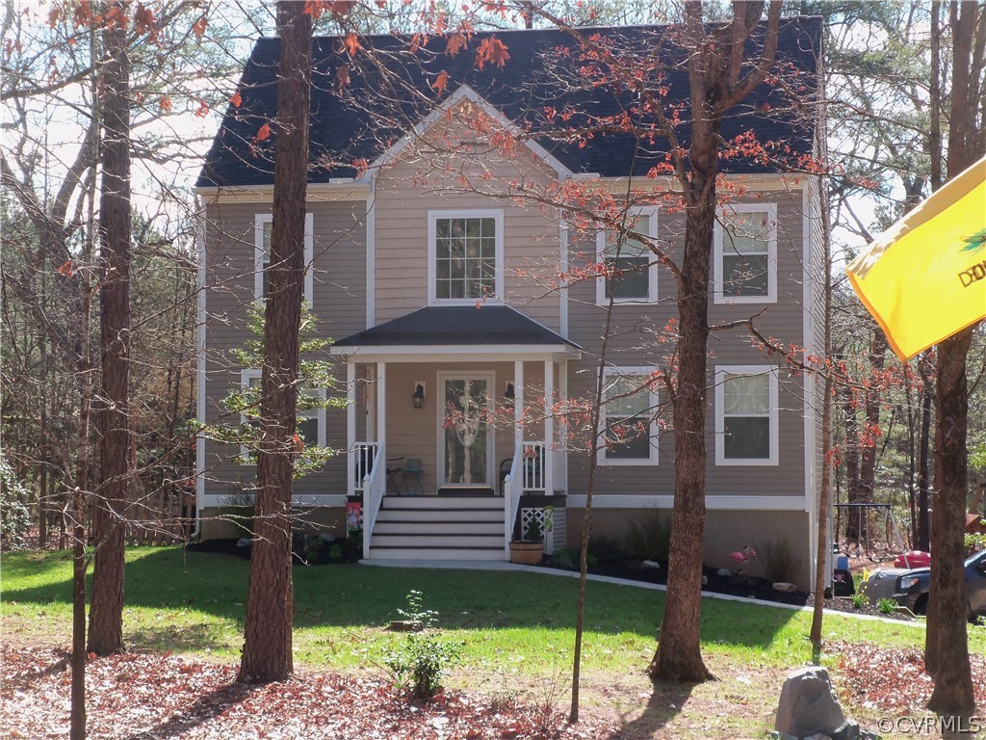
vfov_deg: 18.9
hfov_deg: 25.0
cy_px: 370
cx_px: 493
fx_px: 2222
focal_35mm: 78
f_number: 4.2
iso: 80
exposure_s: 1/160
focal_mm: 14.3
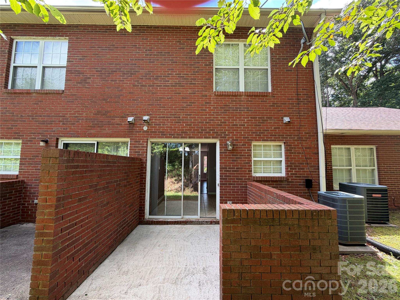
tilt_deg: +3.3
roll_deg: -0.2
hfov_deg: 102.1
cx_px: 200
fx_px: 162
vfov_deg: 85.7
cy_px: 150
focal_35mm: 14
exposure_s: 1/121
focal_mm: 2.22
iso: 40
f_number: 2.2
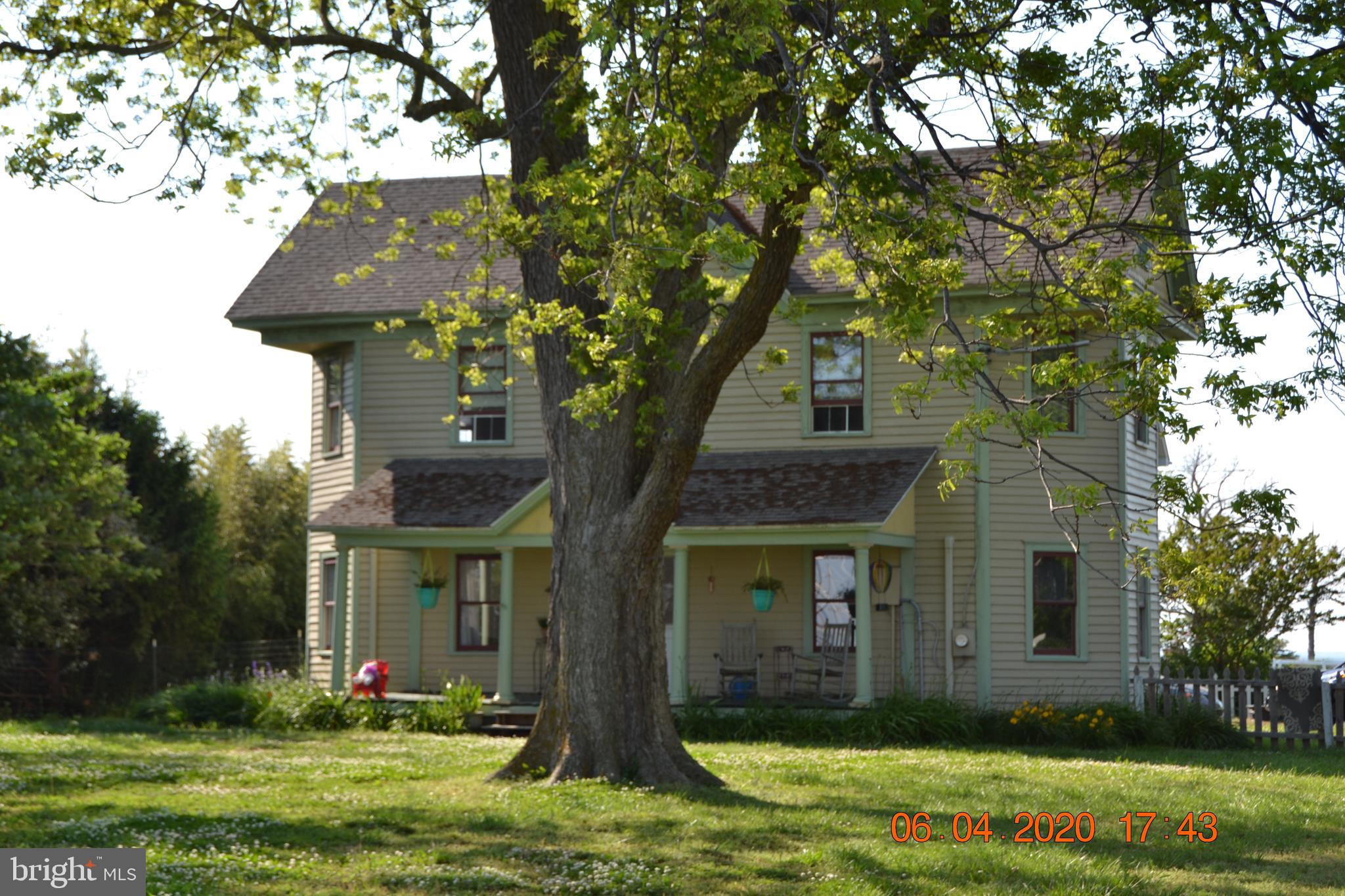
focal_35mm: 69
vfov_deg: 19.7
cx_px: 672
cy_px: 448
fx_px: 2578
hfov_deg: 29.2
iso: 100
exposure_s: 1/200
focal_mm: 46
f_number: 7.1
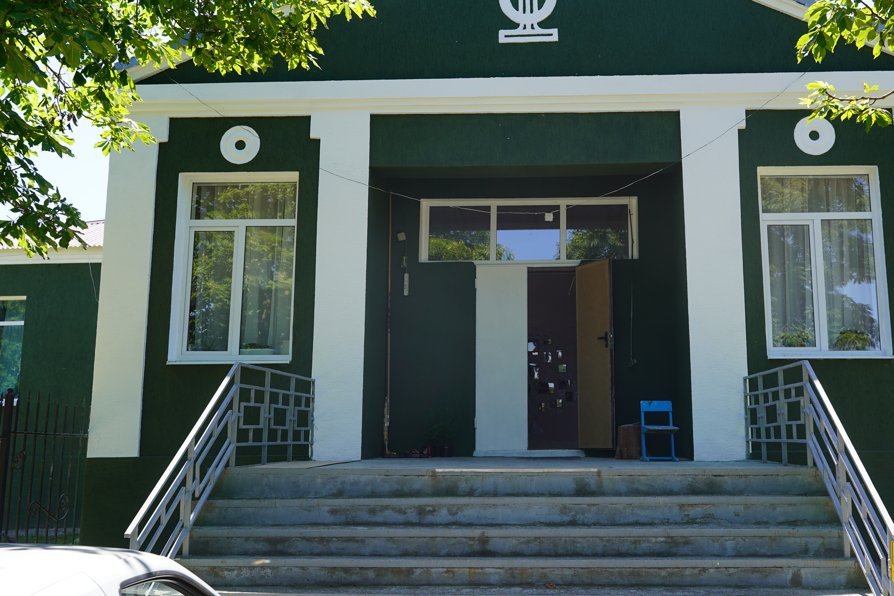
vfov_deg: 33.4
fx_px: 993
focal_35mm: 40
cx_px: 523
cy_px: 258
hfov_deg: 48.3
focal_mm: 28
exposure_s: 1/160
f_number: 5
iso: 100
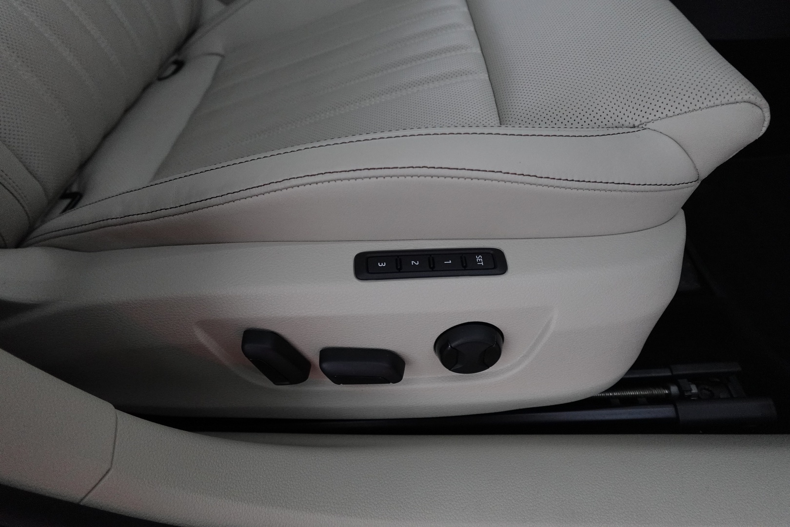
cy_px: 264
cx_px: 395
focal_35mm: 20
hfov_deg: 84.0
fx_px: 439
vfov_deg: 61.9
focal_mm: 7.6
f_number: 2
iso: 1250
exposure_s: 1/80
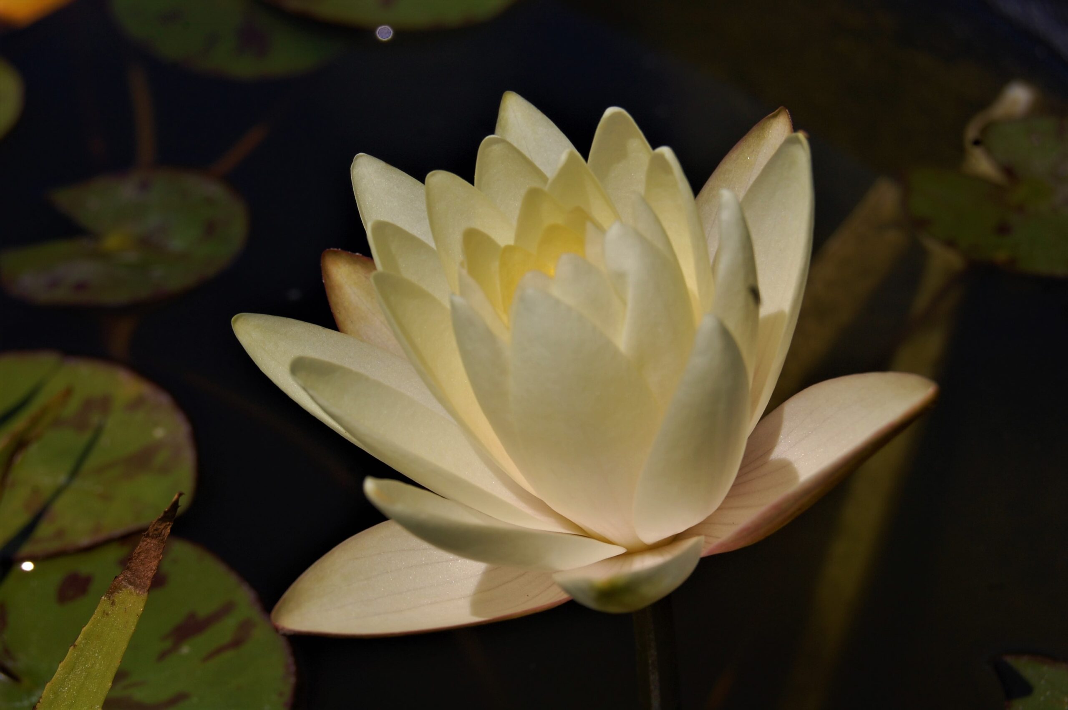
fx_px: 2445
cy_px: 355
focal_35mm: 82
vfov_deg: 16.5
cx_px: 534
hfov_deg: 24.6
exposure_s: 1/640
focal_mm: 55
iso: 200
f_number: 13
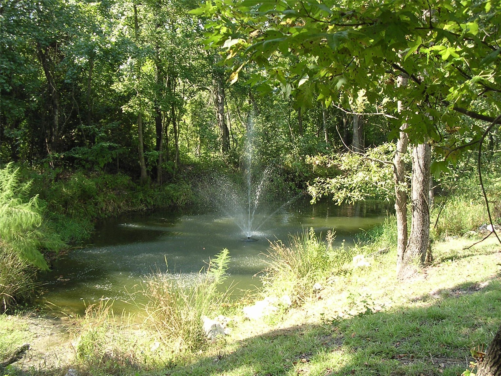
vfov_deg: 37.7
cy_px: 188
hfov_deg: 49.0
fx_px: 550
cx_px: 250
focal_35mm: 38
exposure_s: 1/129
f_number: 2.8
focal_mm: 5.8
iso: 100
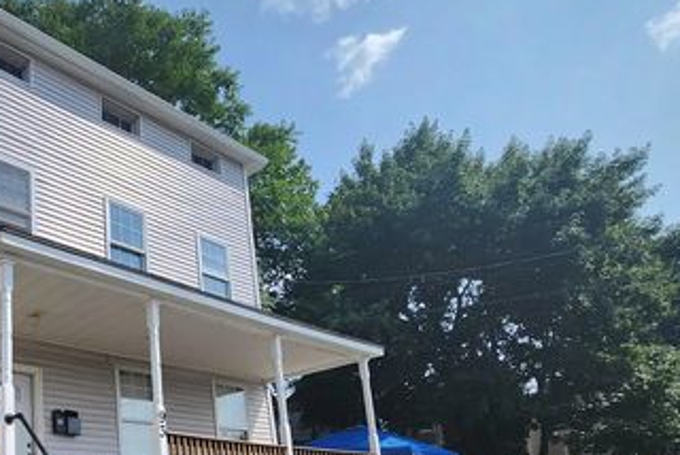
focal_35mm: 27
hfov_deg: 58.2
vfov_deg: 43.4
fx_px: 510
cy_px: 419
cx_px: 74
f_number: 2.2
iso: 32
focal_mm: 1.74
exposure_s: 1/1208
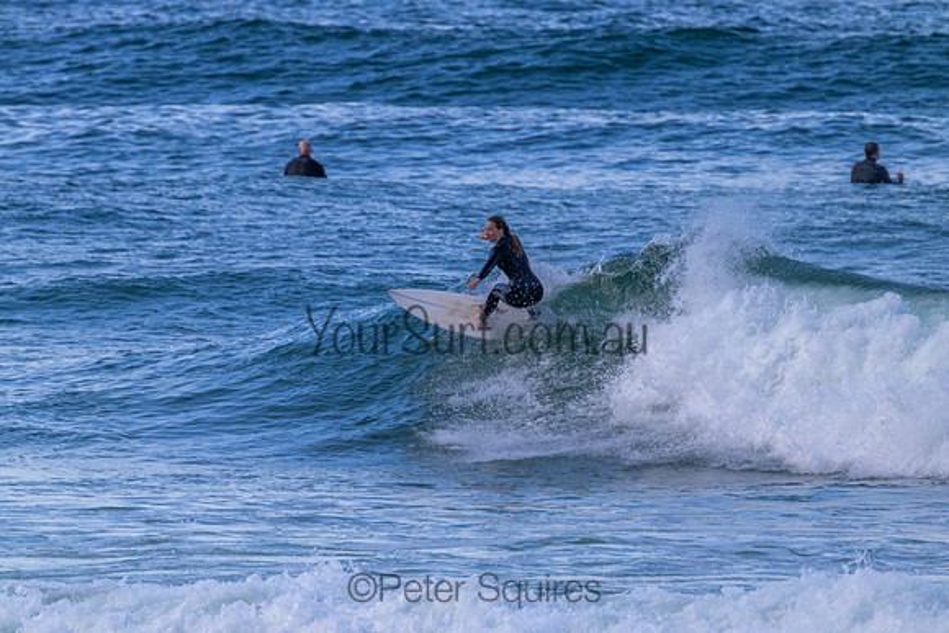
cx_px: 474
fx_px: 21093
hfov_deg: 2.6
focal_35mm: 800
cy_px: 316
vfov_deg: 1.7
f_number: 11
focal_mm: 800
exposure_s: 1/2000
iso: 2500
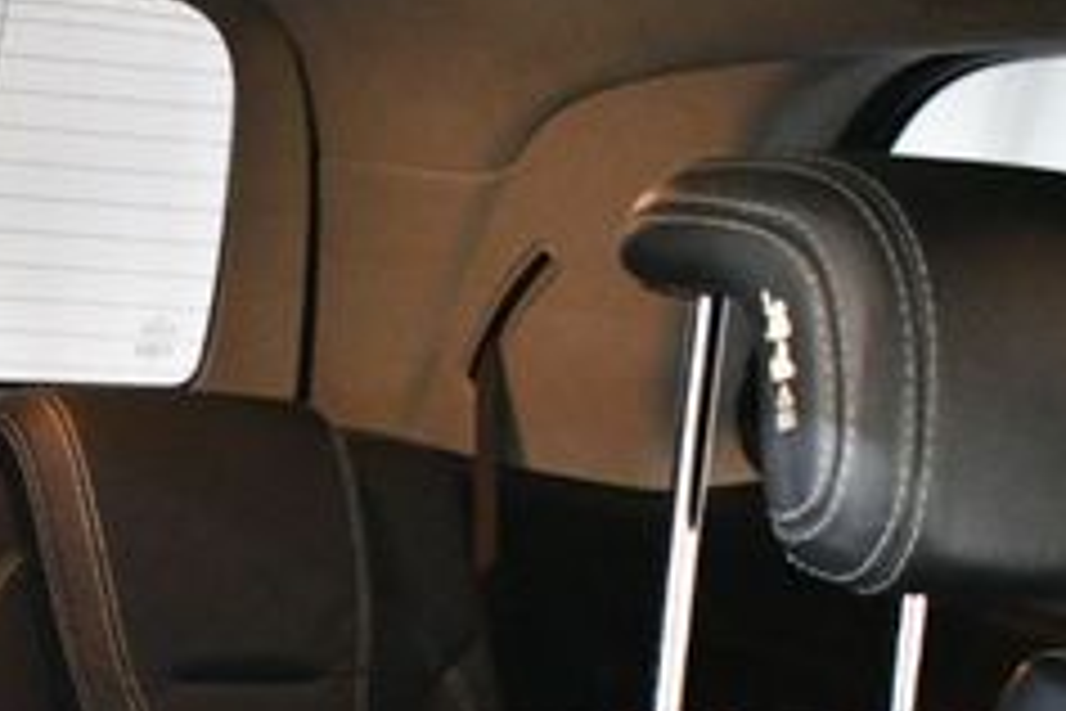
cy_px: 904
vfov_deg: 13.6
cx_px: -117
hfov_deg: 20.1
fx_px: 2872
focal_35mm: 97
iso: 12800
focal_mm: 24
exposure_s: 1/50
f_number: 4
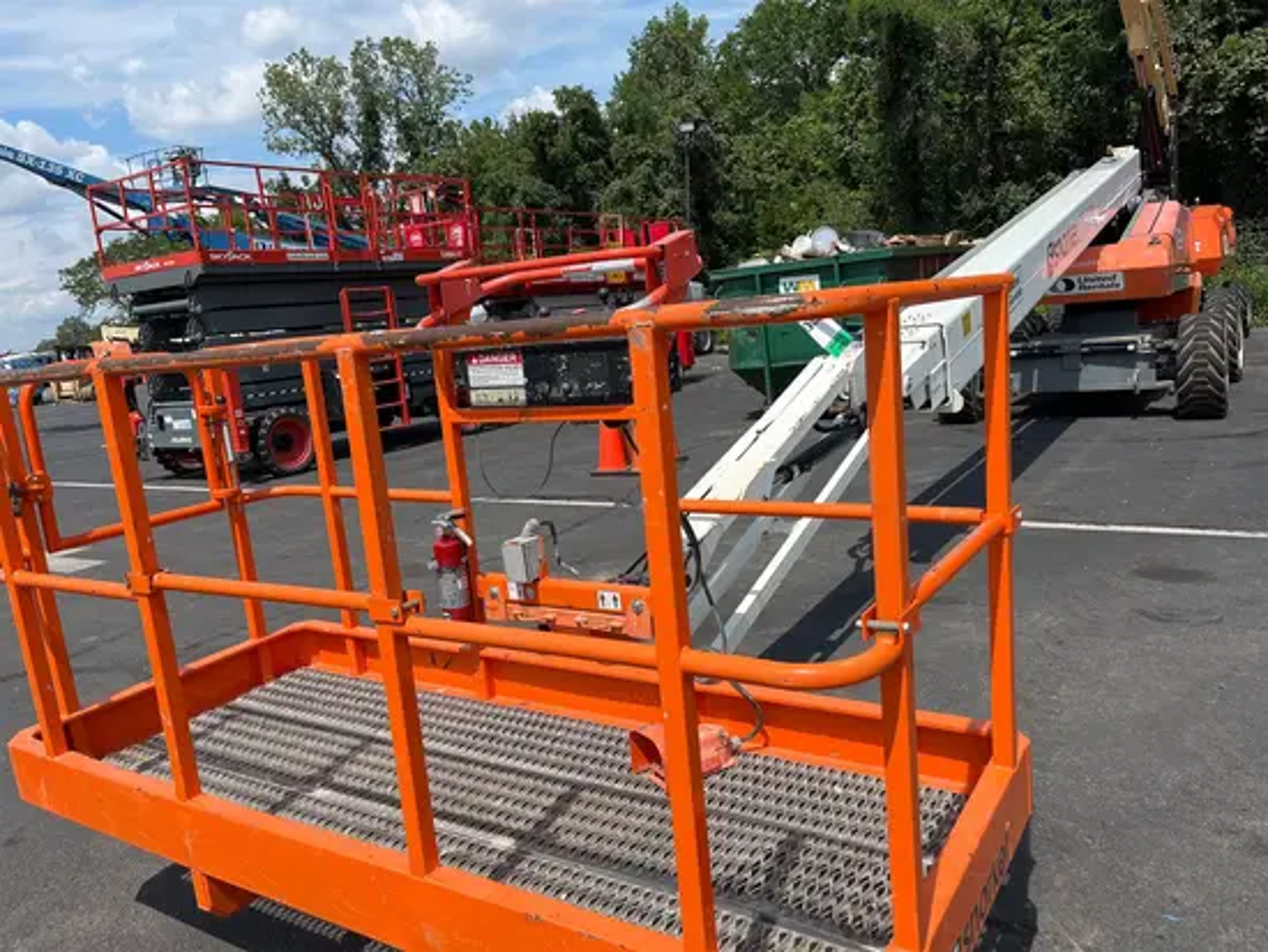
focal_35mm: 26
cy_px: 476
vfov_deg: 53.1
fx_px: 953
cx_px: 634
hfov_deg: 67.3
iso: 50
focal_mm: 5.1
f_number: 1.6
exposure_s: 1/3135
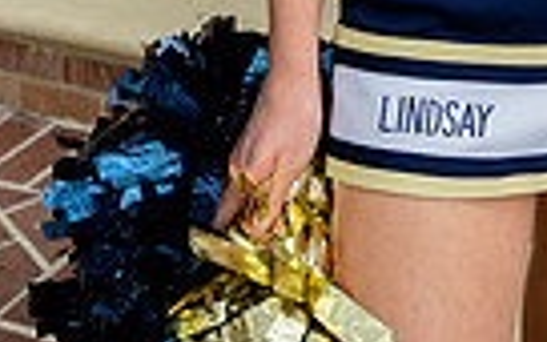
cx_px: 521
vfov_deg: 11.7
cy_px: -483
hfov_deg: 22.1
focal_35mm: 91
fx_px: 1357
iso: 400
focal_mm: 27
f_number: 5
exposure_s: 1/320
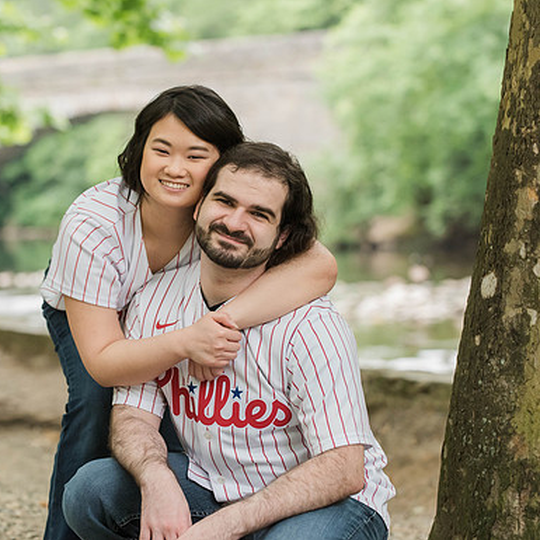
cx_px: 175
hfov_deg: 12.0
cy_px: 257
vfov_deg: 12.0
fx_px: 2559
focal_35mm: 145
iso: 2000
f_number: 4
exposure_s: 1/200
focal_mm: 105
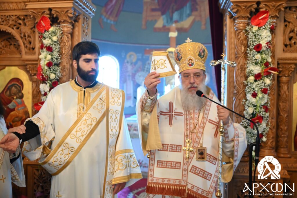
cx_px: 148
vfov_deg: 41.1
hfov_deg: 58.7
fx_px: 264
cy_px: 99
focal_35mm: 32
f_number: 2.8
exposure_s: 1/320
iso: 6400
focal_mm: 32
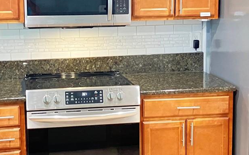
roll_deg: -0.6
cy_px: 49
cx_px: 100
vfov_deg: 16.9
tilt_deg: -7.3
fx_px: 522
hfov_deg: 26.8
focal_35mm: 77
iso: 500
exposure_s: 1/30
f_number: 1.8
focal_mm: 3.99
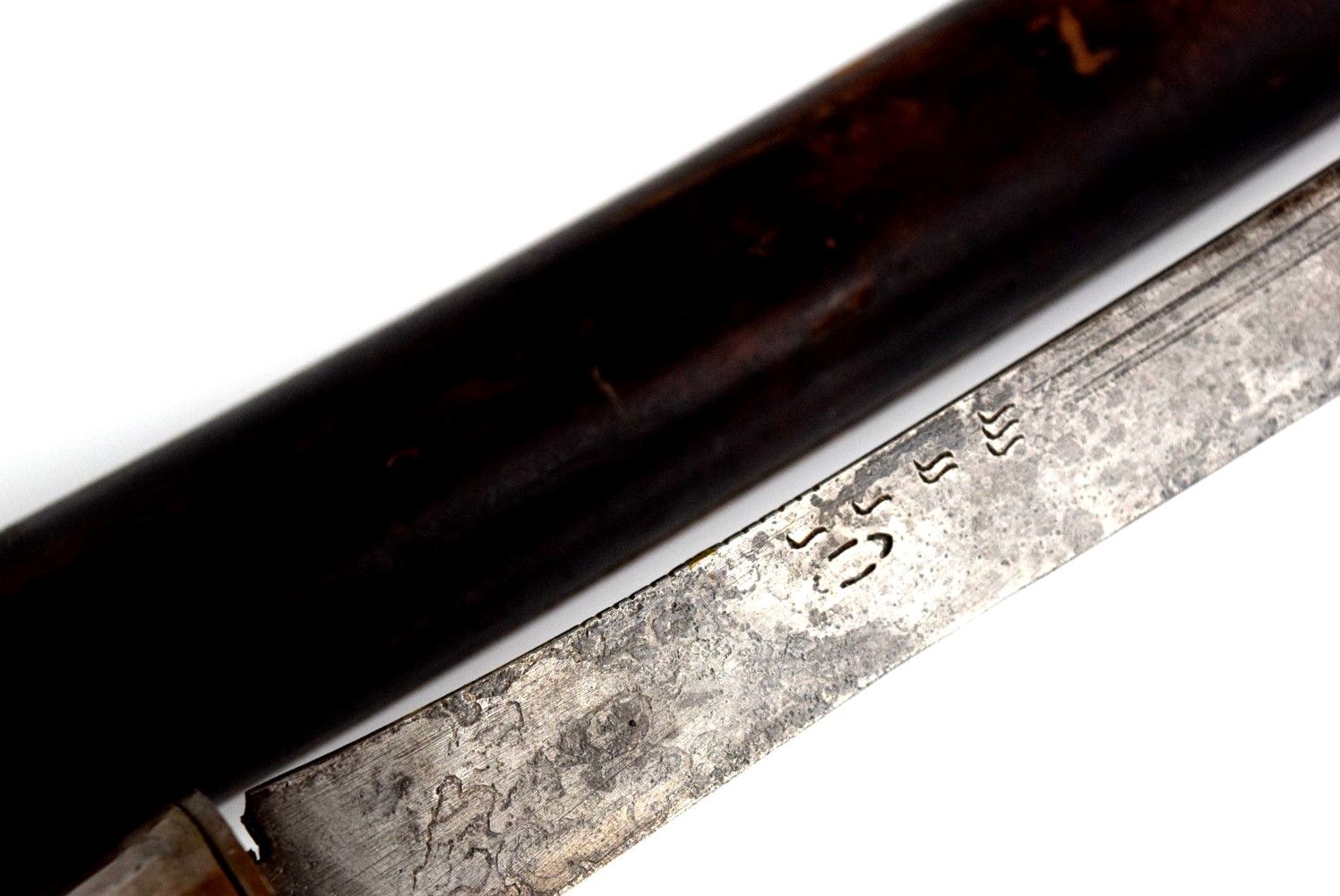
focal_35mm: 82
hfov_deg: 24.6
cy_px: 448
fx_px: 3073
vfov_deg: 16.6
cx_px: 670
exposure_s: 1/3200
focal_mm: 55
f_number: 5.6
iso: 1600
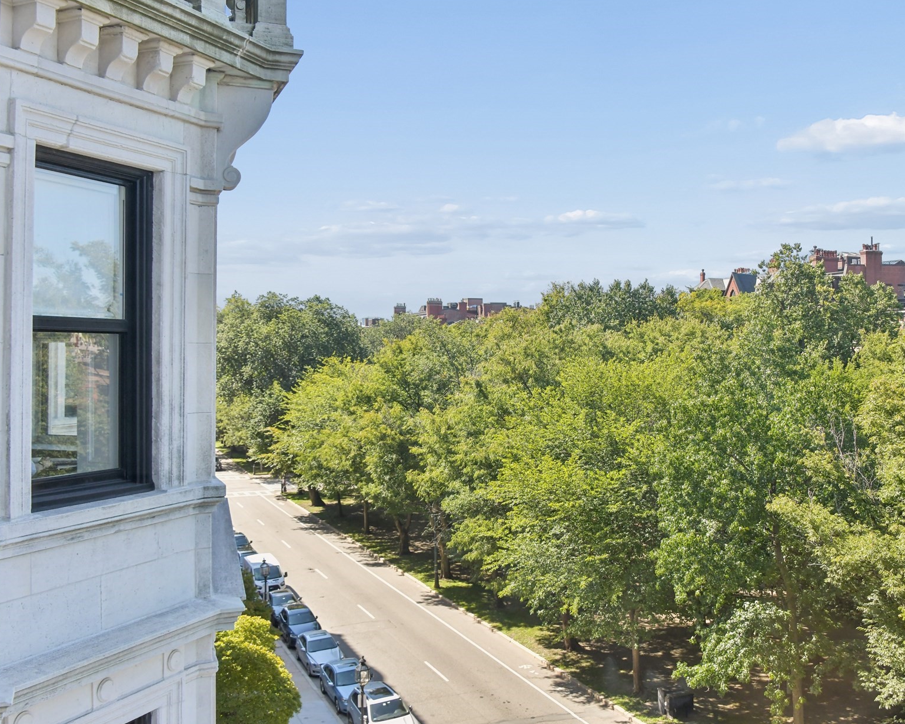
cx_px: 547
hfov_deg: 51.2
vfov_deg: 42.2
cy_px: 353
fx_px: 937
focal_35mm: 35
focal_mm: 28
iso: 640
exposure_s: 1/640
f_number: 9
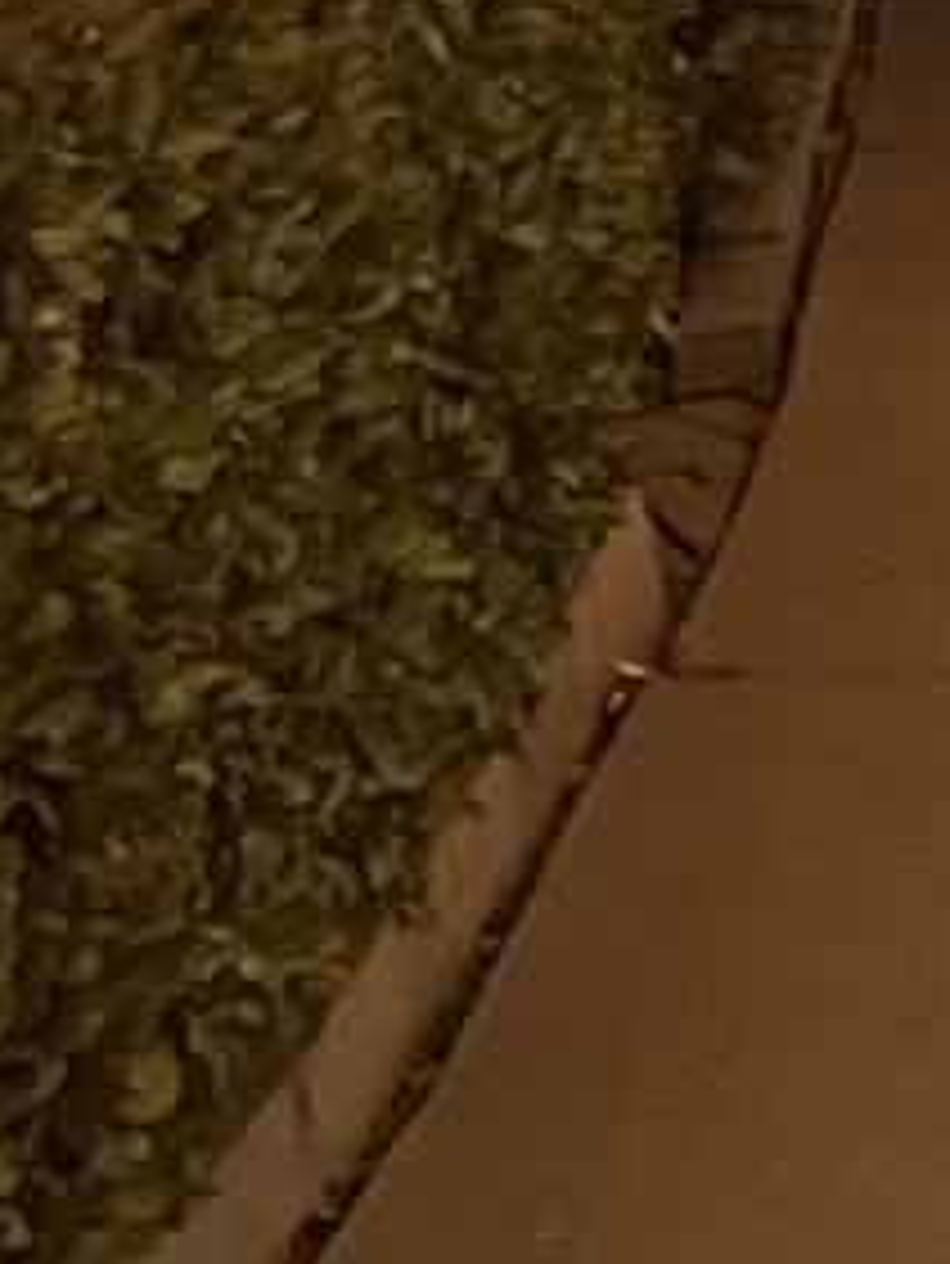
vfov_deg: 9.7
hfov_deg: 7.5
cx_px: 2256
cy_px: -1502
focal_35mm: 185
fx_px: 6764
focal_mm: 5.1
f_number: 1.6
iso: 400
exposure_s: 1/33
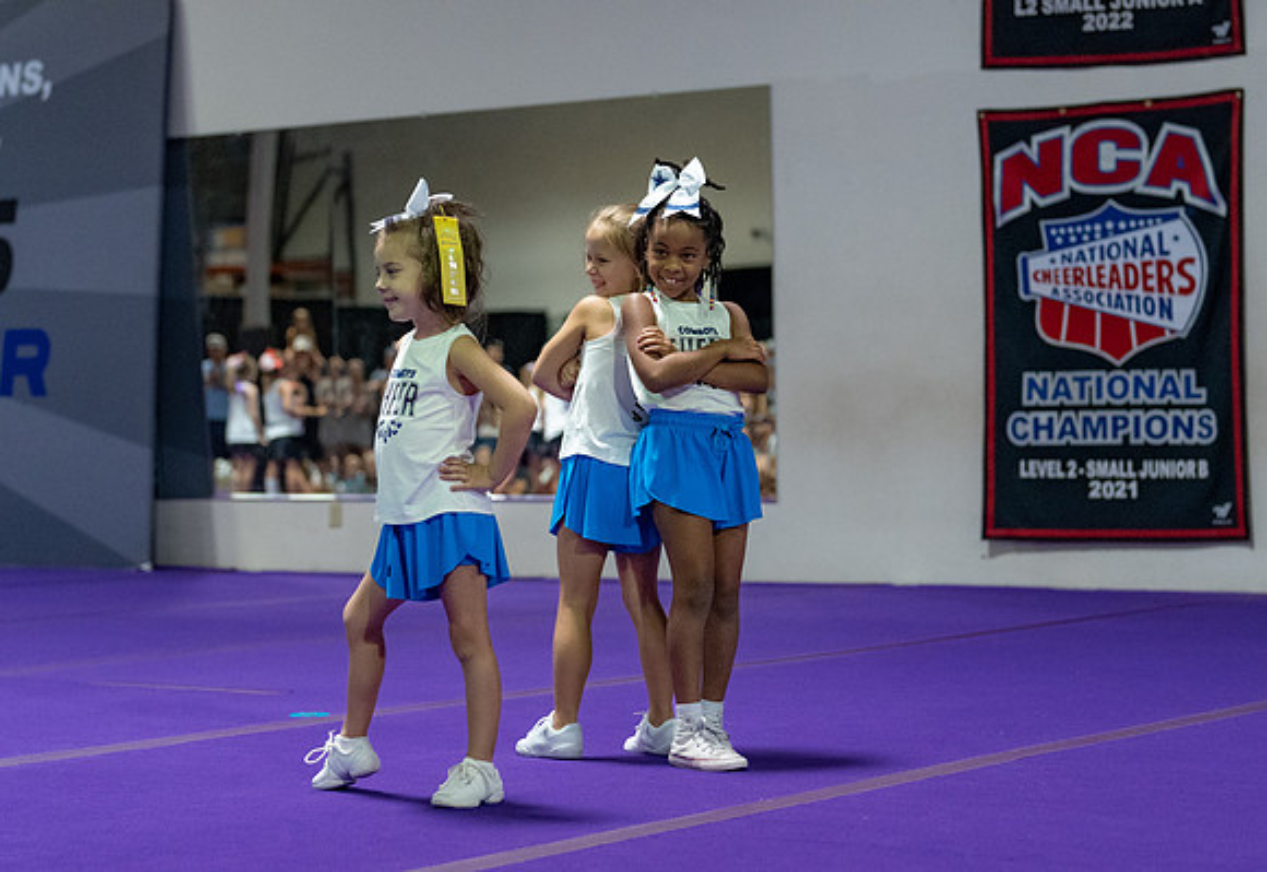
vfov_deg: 15.8
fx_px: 3149
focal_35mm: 89
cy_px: 441
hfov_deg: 22.7
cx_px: 663
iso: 3200
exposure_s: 1/1000
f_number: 1.8
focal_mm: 50
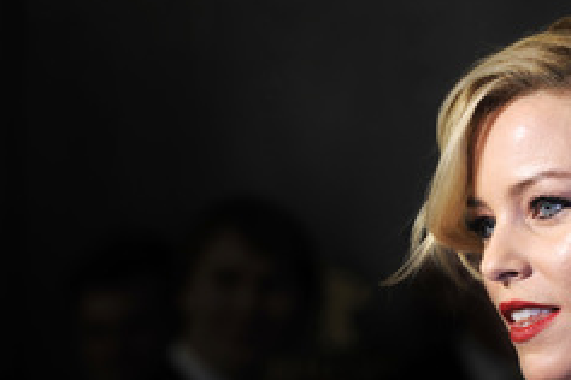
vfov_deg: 3.8
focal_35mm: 361
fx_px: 5725
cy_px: 325
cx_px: 266
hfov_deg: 5.7
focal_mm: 190
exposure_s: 1/200
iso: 200
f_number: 6.3
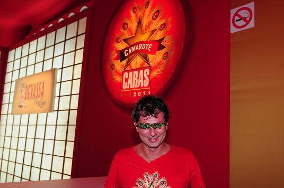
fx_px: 284
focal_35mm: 36
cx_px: 142
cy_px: 94
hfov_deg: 53.2
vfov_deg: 36.8
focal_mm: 24
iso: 400
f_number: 5.6
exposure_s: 1/60
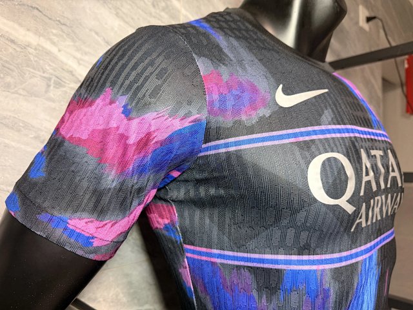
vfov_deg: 56.8
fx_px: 286
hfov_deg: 71.6
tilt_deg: +1.7
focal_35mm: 24
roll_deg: +0.6
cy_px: 155
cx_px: 206
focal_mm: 6.76
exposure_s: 1/60
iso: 250
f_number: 1.78
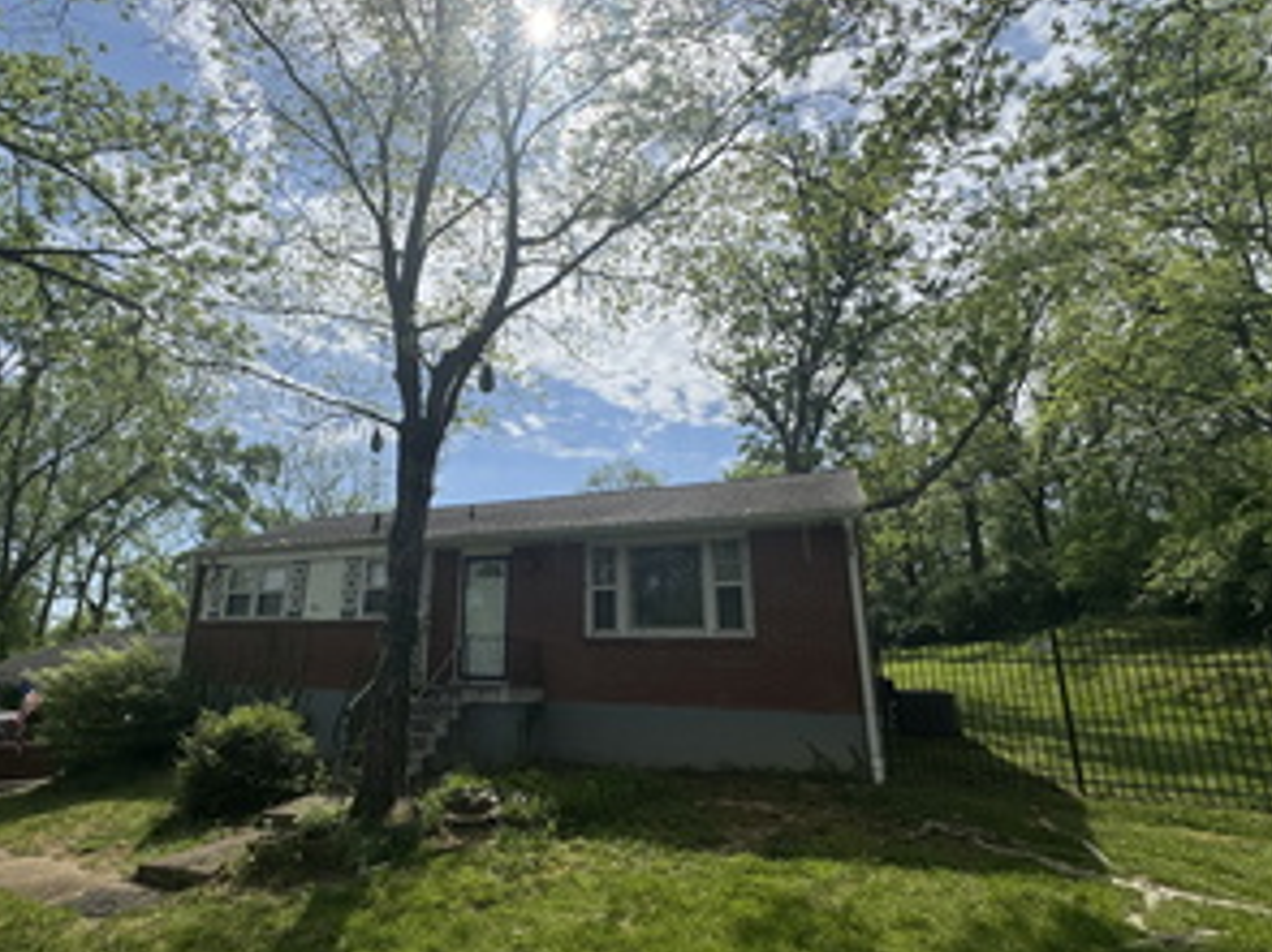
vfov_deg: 68.6
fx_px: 698
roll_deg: -2.5
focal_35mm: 19
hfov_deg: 83.1
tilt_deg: +17.5
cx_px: 479
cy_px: 478
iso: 32
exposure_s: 1/3906
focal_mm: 2.22
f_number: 2.2
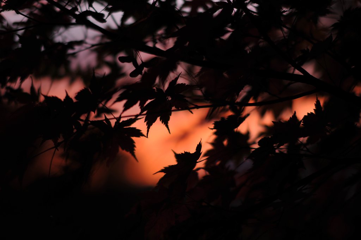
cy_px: 120
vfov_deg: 18.1
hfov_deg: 27.0
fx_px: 751
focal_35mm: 75
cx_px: 180
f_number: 1.4
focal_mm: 50
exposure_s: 1/125
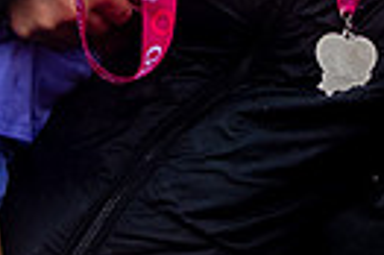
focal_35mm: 145
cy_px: -285
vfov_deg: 8.8
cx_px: 249
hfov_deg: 14.2
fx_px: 1545
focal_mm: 24
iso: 1600
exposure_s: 1/3200
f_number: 4
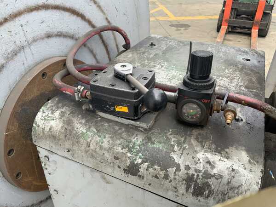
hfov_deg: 61.7
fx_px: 231
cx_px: 138
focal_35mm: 29
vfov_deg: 48.2
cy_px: 104
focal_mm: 3
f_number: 1.8
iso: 16
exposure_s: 1/269
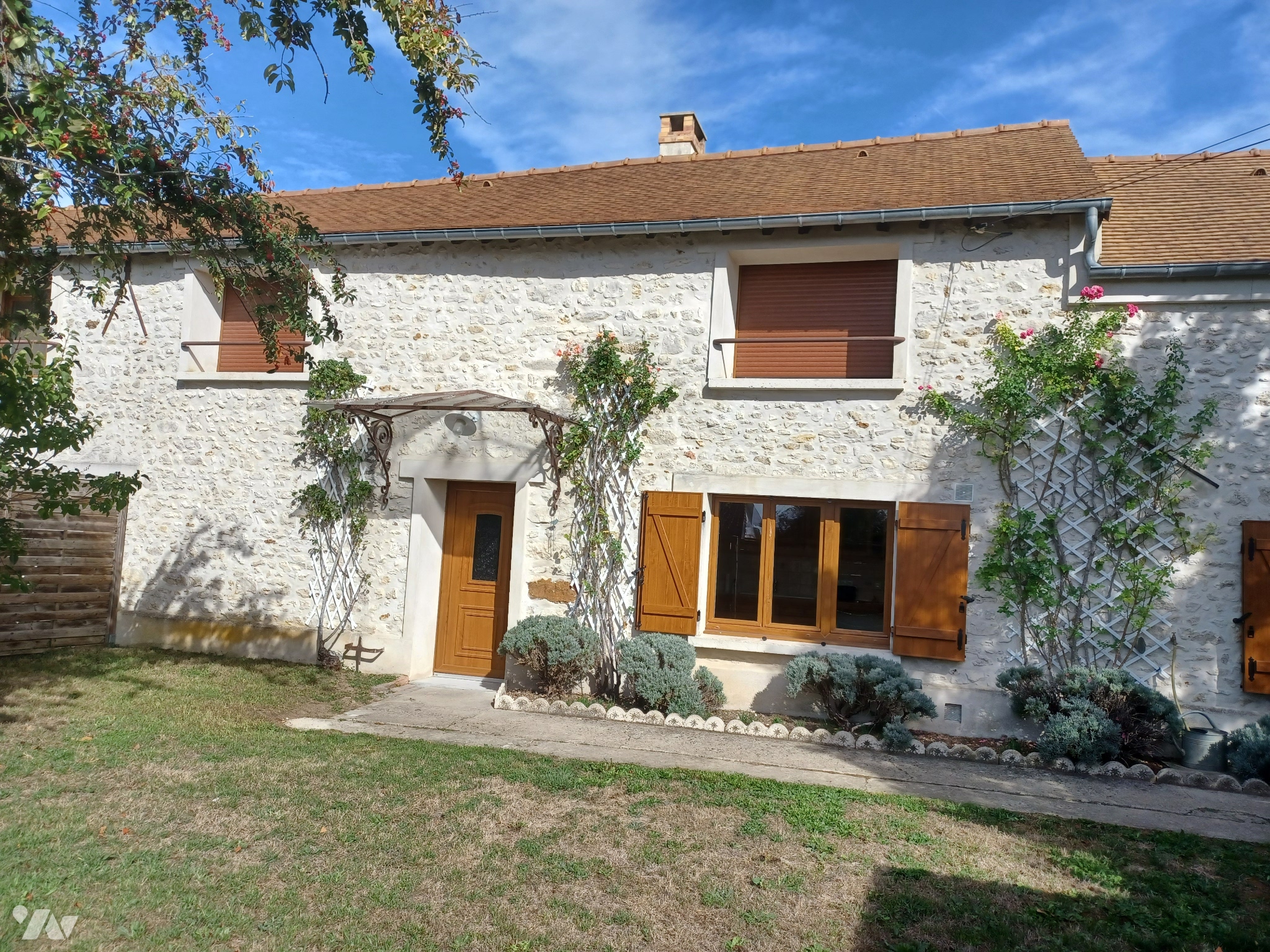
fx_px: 917
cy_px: 476
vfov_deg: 54.9
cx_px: 635
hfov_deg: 69.4
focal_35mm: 25
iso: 32
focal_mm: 4.6
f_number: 1.8
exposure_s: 1/463
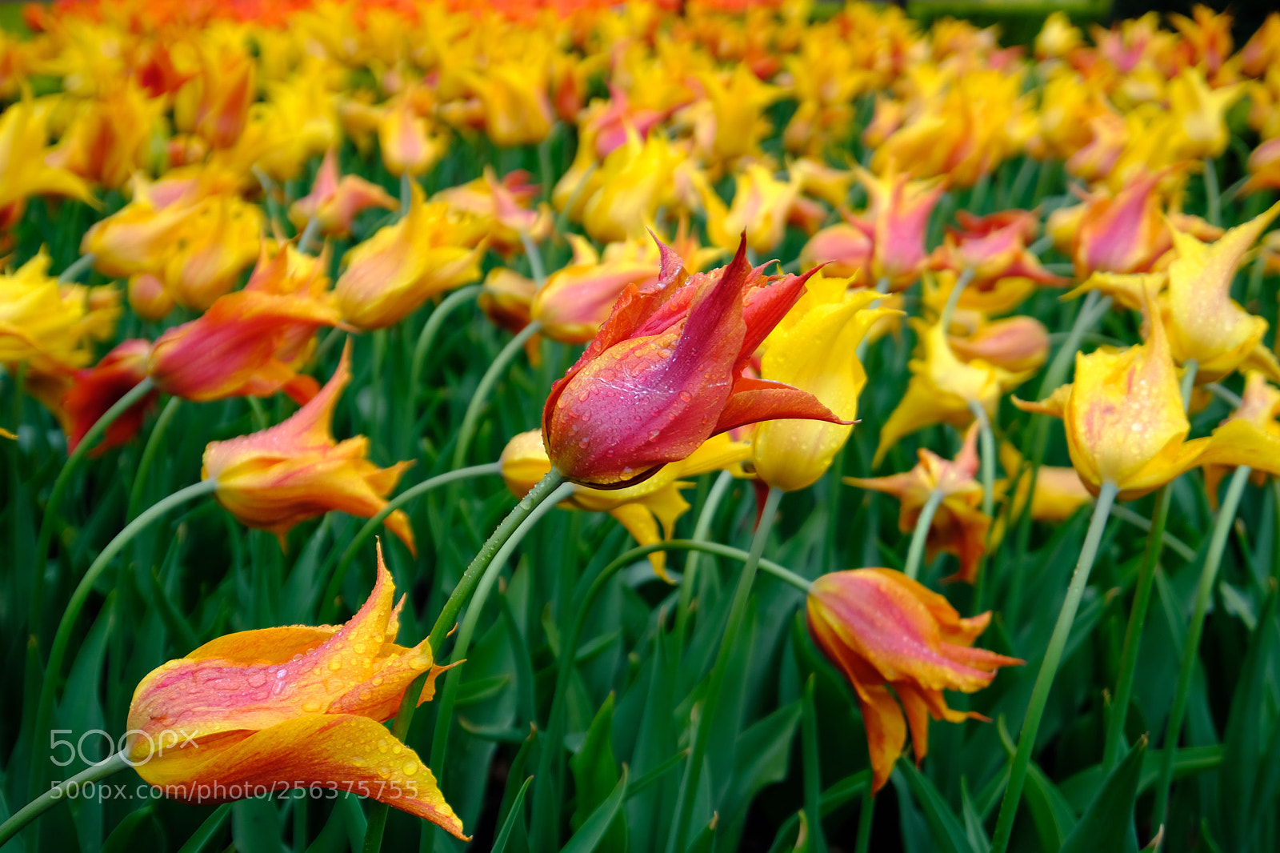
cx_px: 640
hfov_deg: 53.1
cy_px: 426
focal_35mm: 36
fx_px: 1280
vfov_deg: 36.9
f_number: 4
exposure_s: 1/105
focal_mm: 24
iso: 200
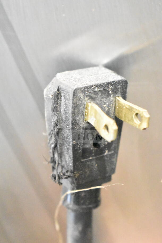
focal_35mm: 82
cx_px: 81
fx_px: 556
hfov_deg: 16.6
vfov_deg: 24.6
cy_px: 122
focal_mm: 55
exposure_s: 1/100
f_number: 5.6
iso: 25600
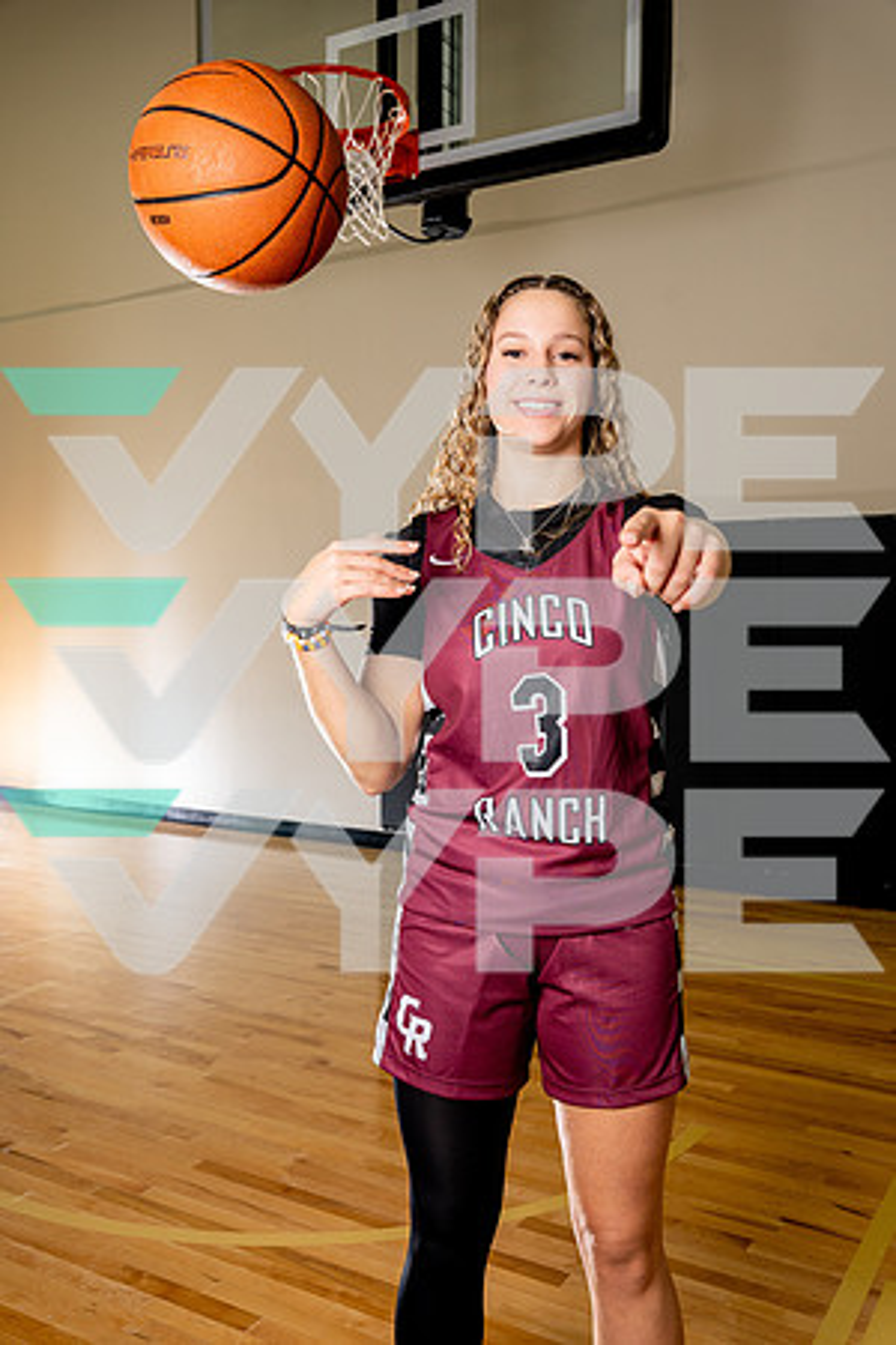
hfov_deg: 41.1
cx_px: 448
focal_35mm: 32
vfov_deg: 58.7
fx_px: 1195
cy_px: 672
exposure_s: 1/200
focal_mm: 32
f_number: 5.6
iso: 640
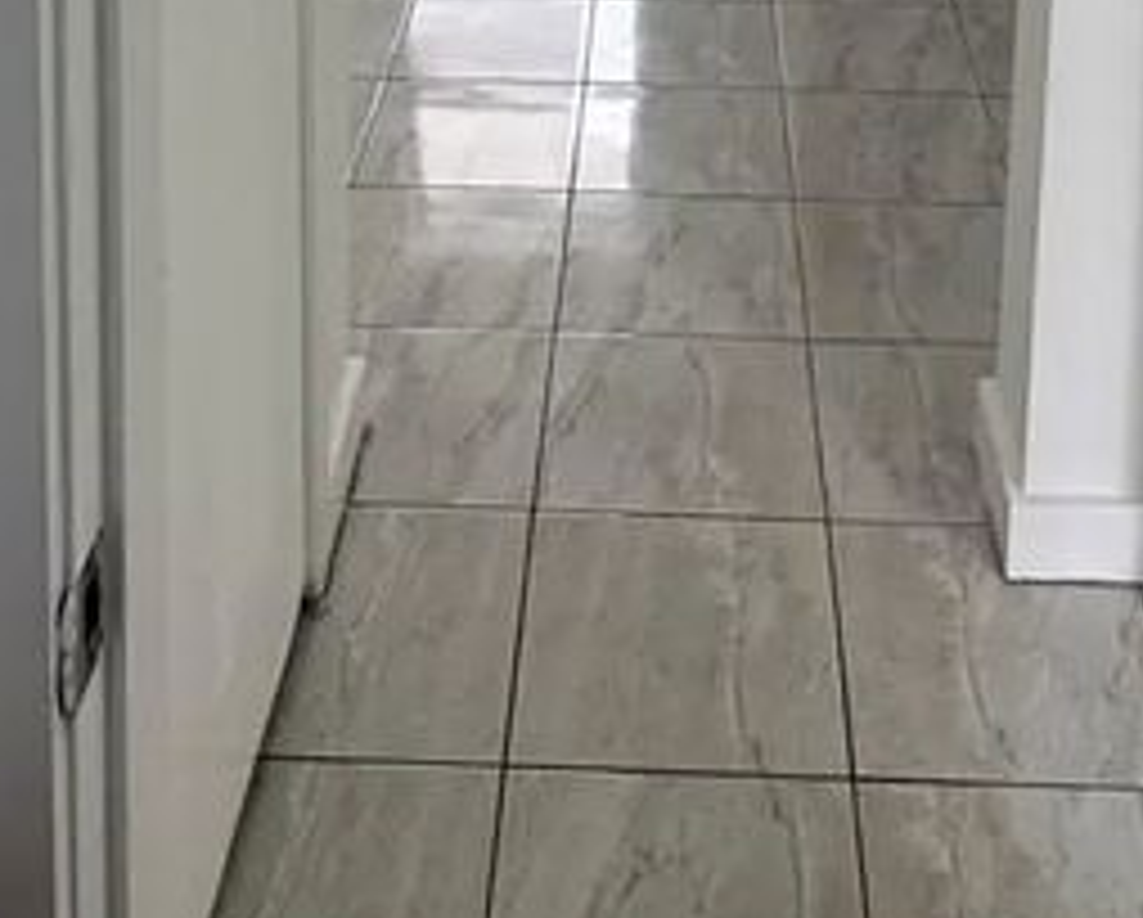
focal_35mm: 55
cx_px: 644
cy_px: -603
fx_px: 1863
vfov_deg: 21.3
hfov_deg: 34.1
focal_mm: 2.22
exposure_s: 1/99
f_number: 2.2
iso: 40
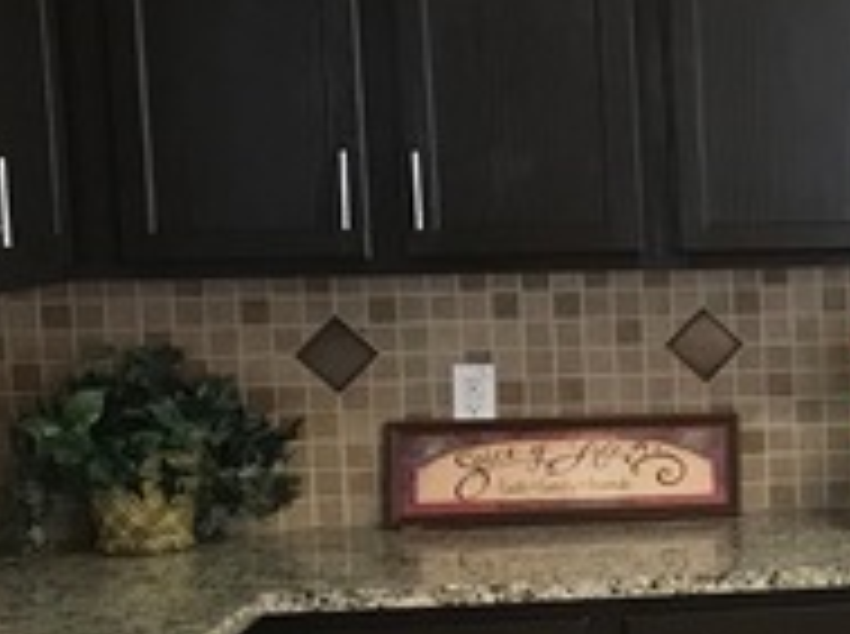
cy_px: 378
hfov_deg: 17.6
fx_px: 2328
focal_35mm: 95
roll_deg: +0.0
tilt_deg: -6.6
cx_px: 1417
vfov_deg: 15.5
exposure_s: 1/15
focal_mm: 3.99
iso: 80
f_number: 1.8
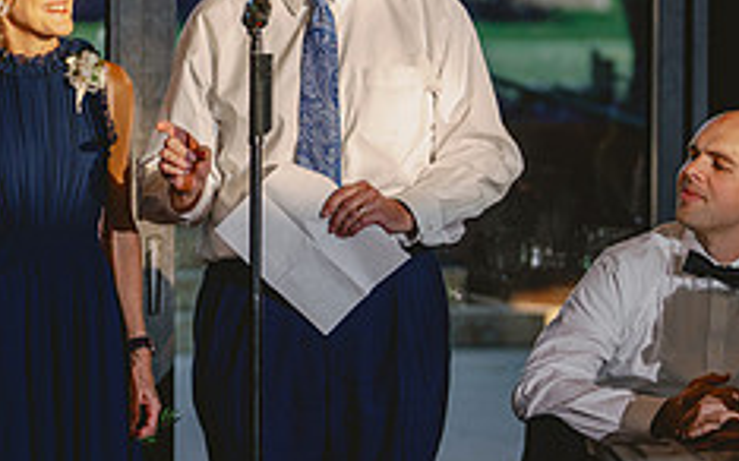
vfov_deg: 3.6
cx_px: 303
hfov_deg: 5.8
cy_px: 330
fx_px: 7267
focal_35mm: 361
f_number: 3.5
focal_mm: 135
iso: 250
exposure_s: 1/250
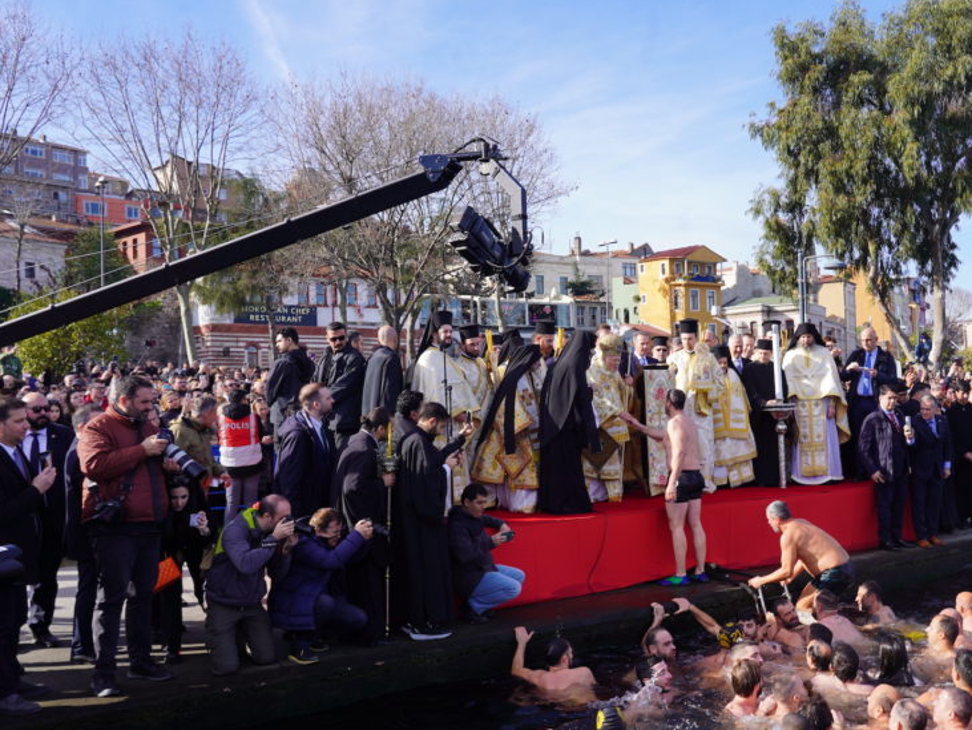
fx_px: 983
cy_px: 397
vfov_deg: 40.7
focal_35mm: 35
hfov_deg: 51.9
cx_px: 618
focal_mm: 26
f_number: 8
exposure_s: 1/125
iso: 100
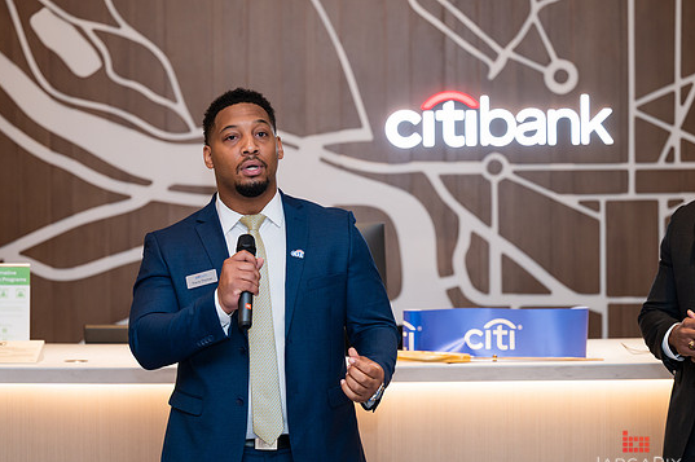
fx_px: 1794
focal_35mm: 93
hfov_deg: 21.9
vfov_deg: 14.7
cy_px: 237
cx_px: 322
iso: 400
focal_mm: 81
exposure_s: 1/160
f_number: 3.2
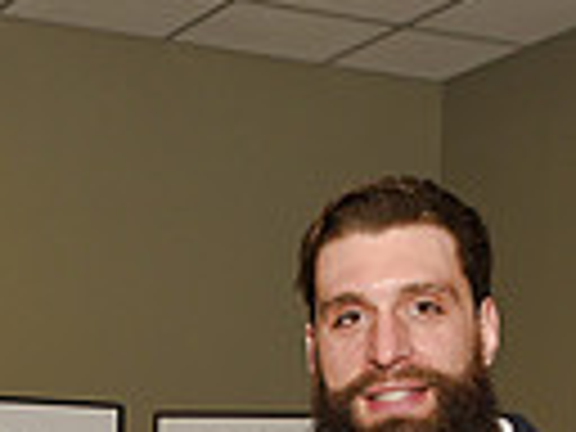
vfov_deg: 10.9
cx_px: -9
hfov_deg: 15.3
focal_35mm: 126
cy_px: 826
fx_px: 2097
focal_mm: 29
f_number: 5
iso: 200
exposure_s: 1/60
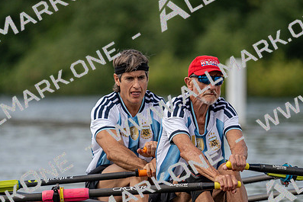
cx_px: 201
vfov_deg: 2.1
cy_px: 144
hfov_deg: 3.1
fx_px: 5616
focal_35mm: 667
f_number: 6.3
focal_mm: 456
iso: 400
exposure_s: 1/1600
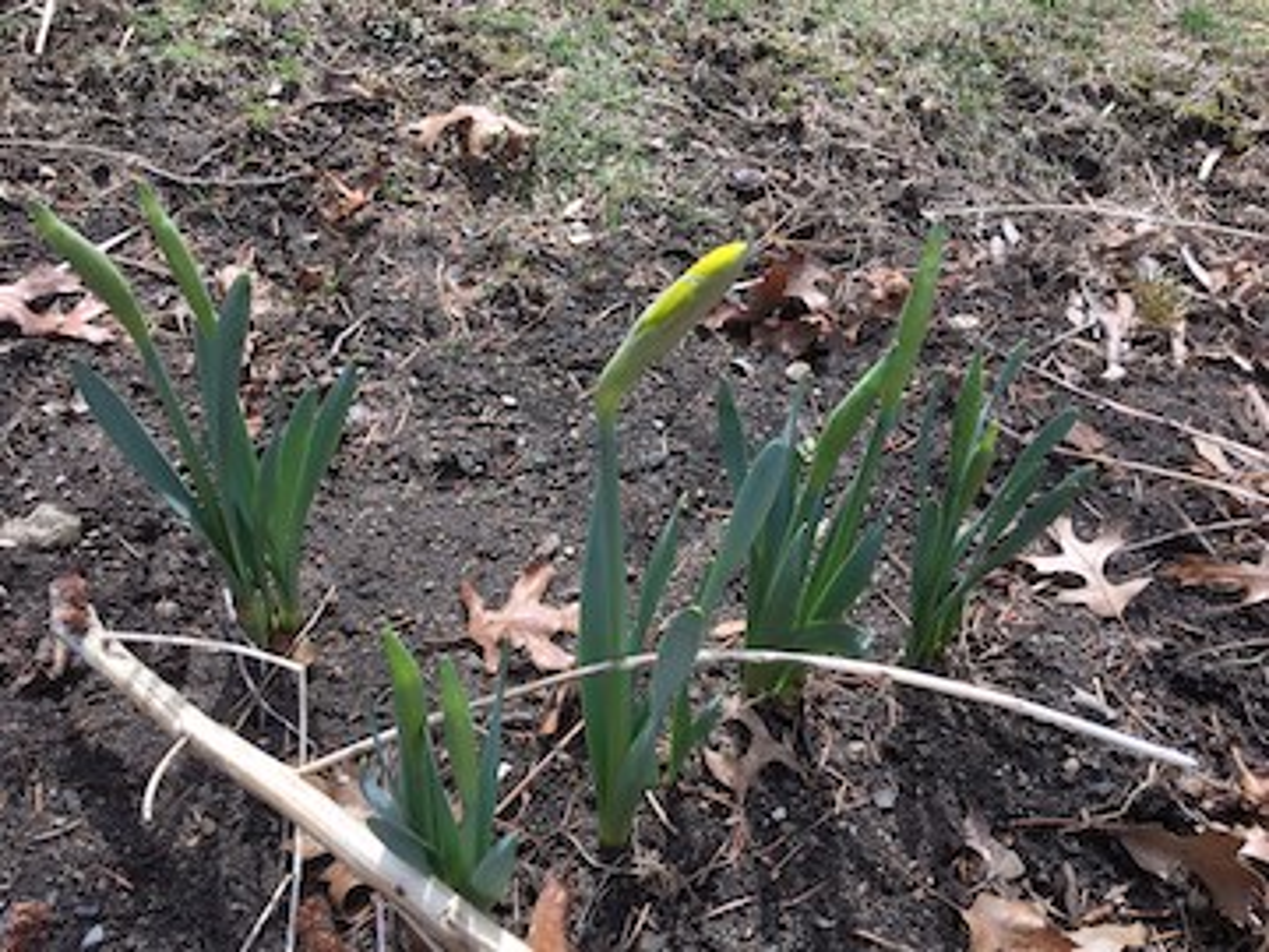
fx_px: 1063
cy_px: 476
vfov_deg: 48.2
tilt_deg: -44.3
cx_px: 634
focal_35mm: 29
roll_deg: -8.1
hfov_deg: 61.7
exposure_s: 1/484
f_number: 2.2
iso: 25
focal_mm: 4.15
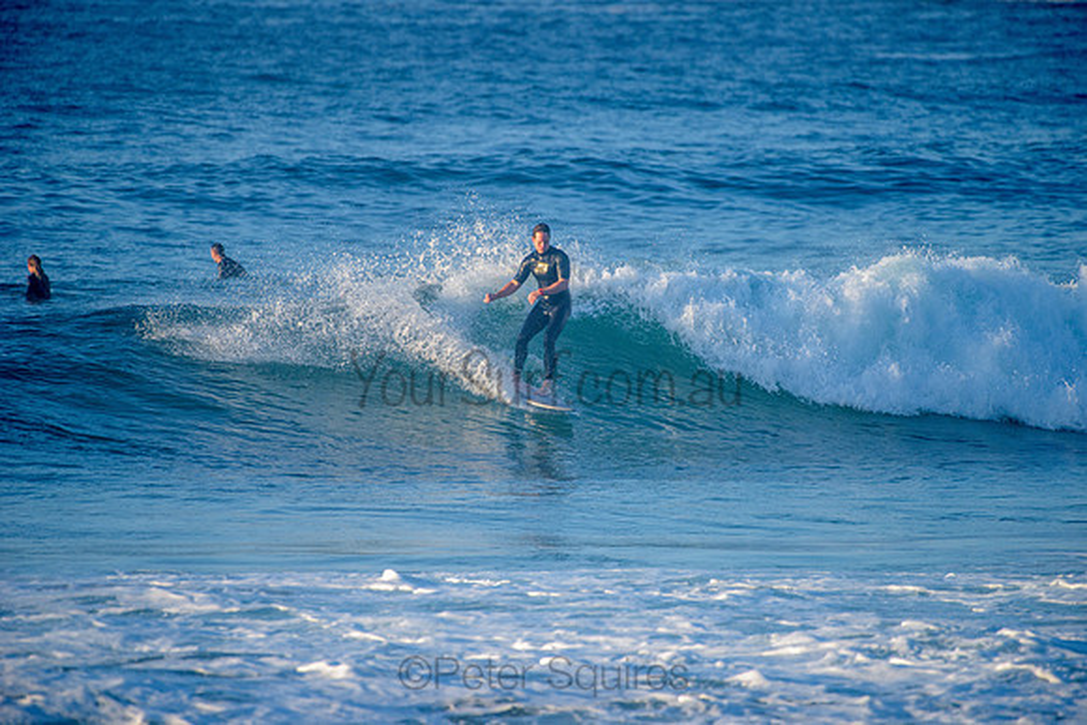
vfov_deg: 2.8
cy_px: 362
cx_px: 544
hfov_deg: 4.1
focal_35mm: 500
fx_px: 15100
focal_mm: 500
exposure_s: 1/2000
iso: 450
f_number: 5.6
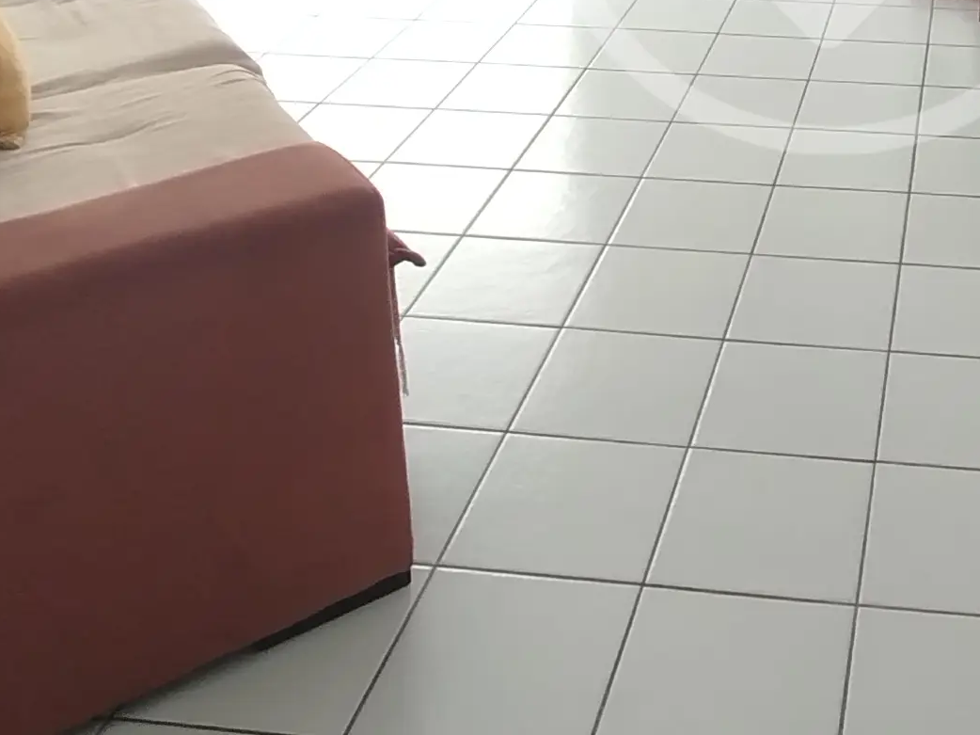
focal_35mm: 47
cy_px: -146
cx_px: 834
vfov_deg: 27.2
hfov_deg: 38.3
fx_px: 1330
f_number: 2.2
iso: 64
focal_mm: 1.65
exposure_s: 1/60
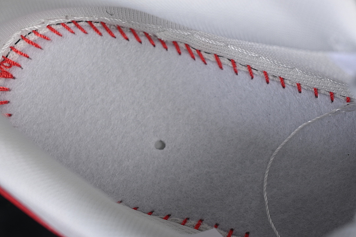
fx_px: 742
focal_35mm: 75
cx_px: 178
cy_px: 118
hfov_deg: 27.0
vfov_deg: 18.2
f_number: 7.1
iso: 160
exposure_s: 1/80
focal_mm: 50
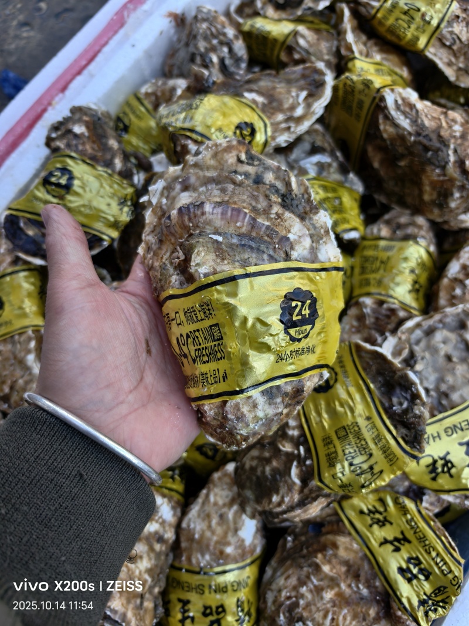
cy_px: 313
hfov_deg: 58.9
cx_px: 234
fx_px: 416
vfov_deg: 73.9
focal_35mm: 23
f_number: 1.57
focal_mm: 5.6
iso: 72
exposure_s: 1/458
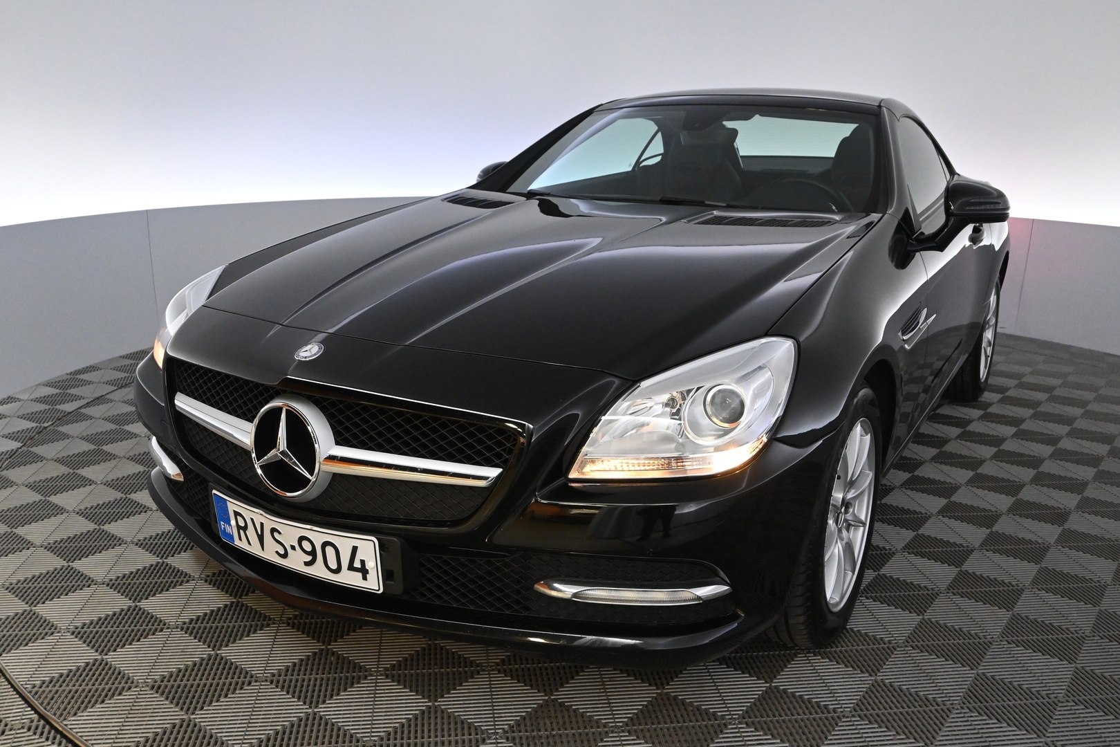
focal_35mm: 30
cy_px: 374
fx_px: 933
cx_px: 560
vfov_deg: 43.6
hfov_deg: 61.9
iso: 3200
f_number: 5.6
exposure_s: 1/125
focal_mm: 20
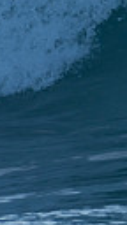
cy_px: -18
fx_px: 21289
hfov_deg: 0.3
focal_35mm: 3556
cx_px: 432
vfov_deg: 0.6
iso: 250
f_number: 5.6
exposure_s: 1/640
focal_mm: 500
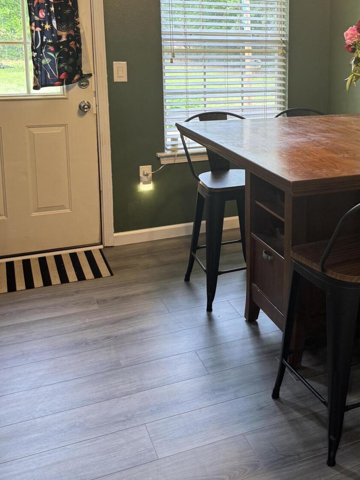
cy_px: 139
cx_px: 305
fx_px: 596
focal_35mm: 43
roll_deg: -0.1
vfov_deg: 42.9
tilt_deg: -10.3
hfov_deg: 32.4
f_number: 1.78
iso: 160
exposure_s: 1/60
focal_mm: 6.76
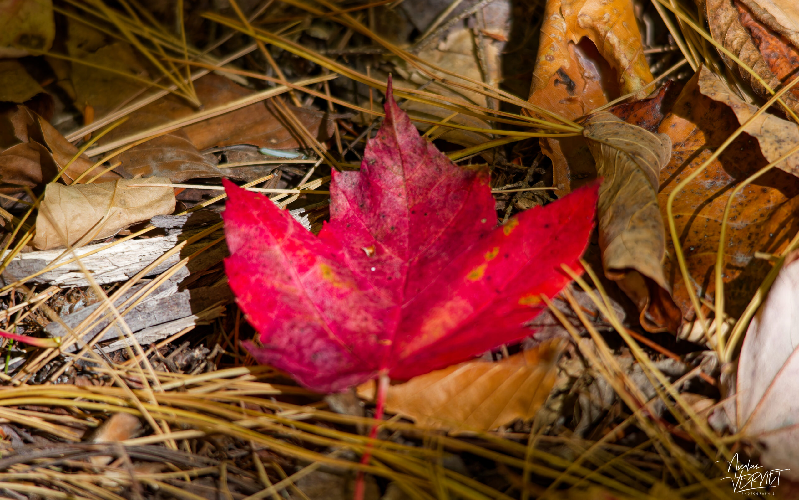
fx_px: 16680
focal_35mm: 766
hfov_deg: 2.7
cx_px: 399
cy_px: 238
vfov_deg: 1.7
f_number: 7.1
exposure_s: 1/800
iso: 800
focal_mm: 500
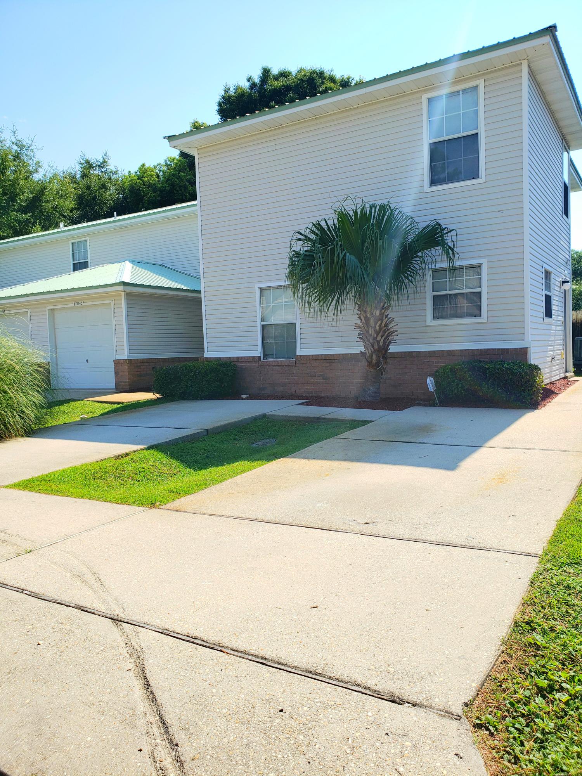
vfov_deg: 67.3
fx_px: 583
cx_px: 291
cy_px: 388
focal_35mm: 26
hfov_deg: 53.1
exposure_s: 1/1073
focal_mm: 4.3
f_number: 2.4
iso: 50
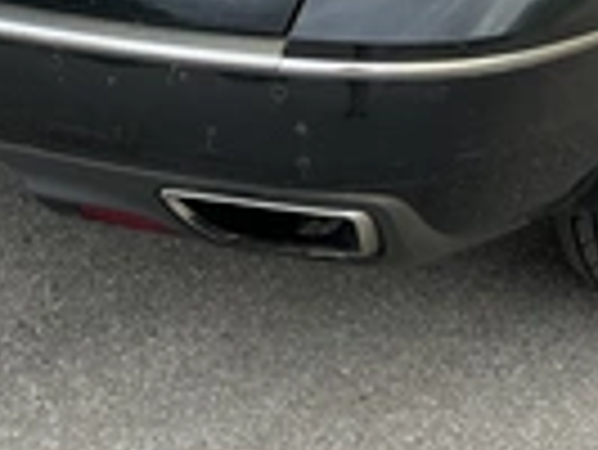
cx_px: 288
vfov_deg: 16.2
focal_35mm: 84
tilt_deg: -9.1
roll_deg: +1.3
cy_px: -212
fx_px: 1452
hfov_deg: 23.3
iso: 25
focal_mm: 3
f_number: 1.8
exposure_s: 1/816
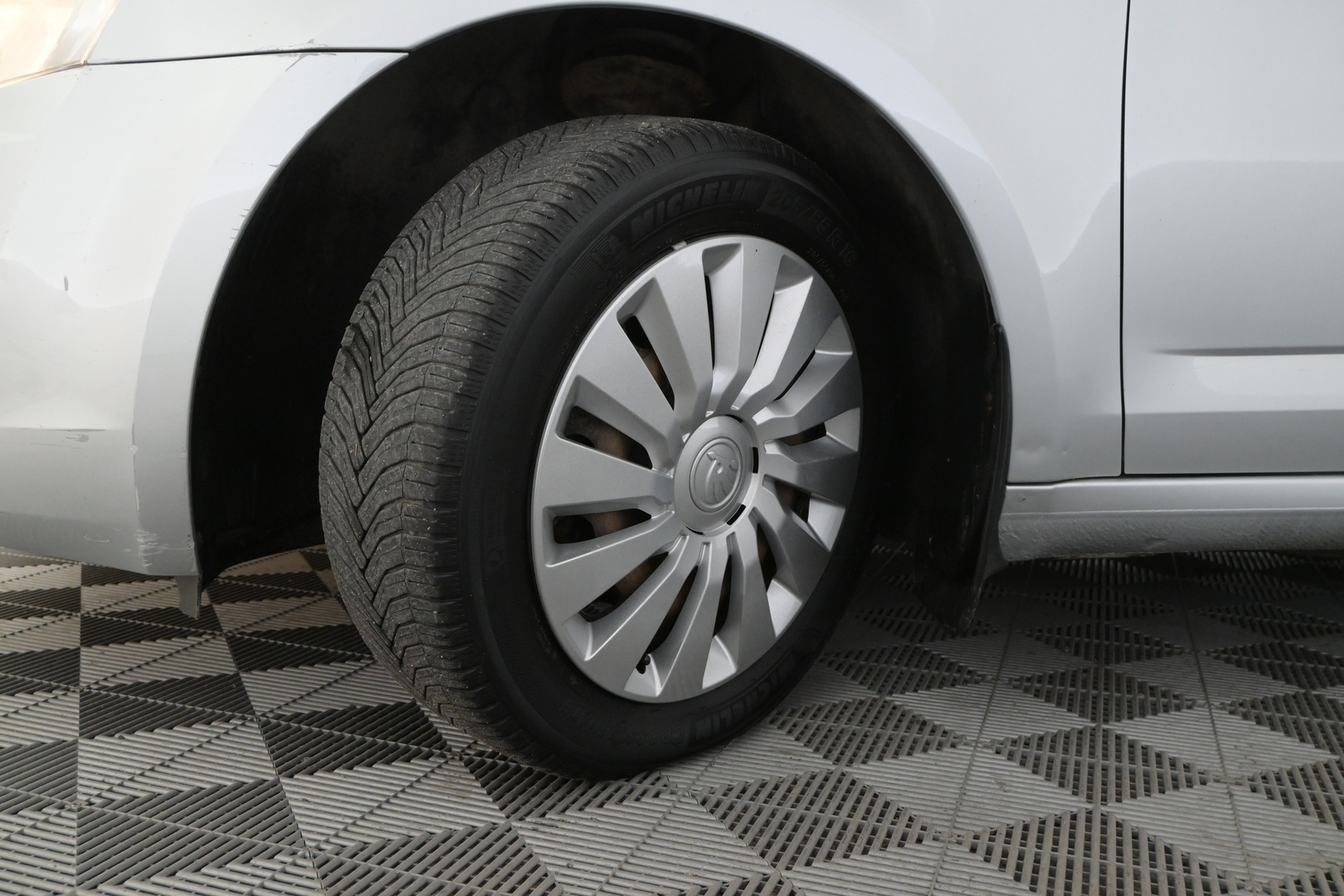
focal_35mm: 32
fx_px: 1204
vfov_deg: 40.8
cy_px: 448
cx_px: 672
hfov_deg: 58.3
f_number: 5
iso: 2500
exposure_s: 1/100
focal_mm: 21.5
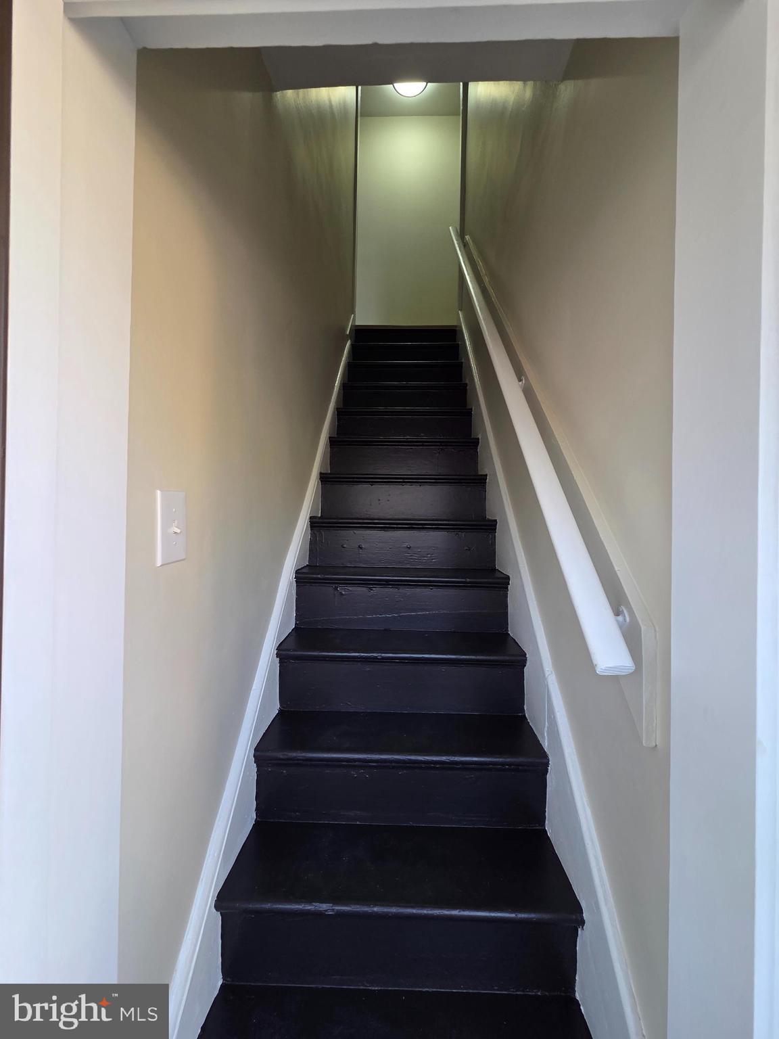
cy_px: 520
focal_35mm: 13
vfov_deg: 106.2
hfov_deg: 89.9
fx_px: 390
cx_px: 390
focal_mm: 2.2
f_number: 2.2
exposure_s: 1/79.1
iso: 64
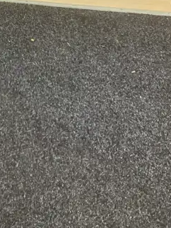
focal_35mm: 89
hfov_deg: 15.5
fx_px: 585
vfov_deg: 19.3
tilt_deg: -21.6
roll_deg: -0.4
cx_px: -71
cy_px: -110
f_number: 1.8
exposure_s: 1/50
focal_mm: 3.99
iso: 200
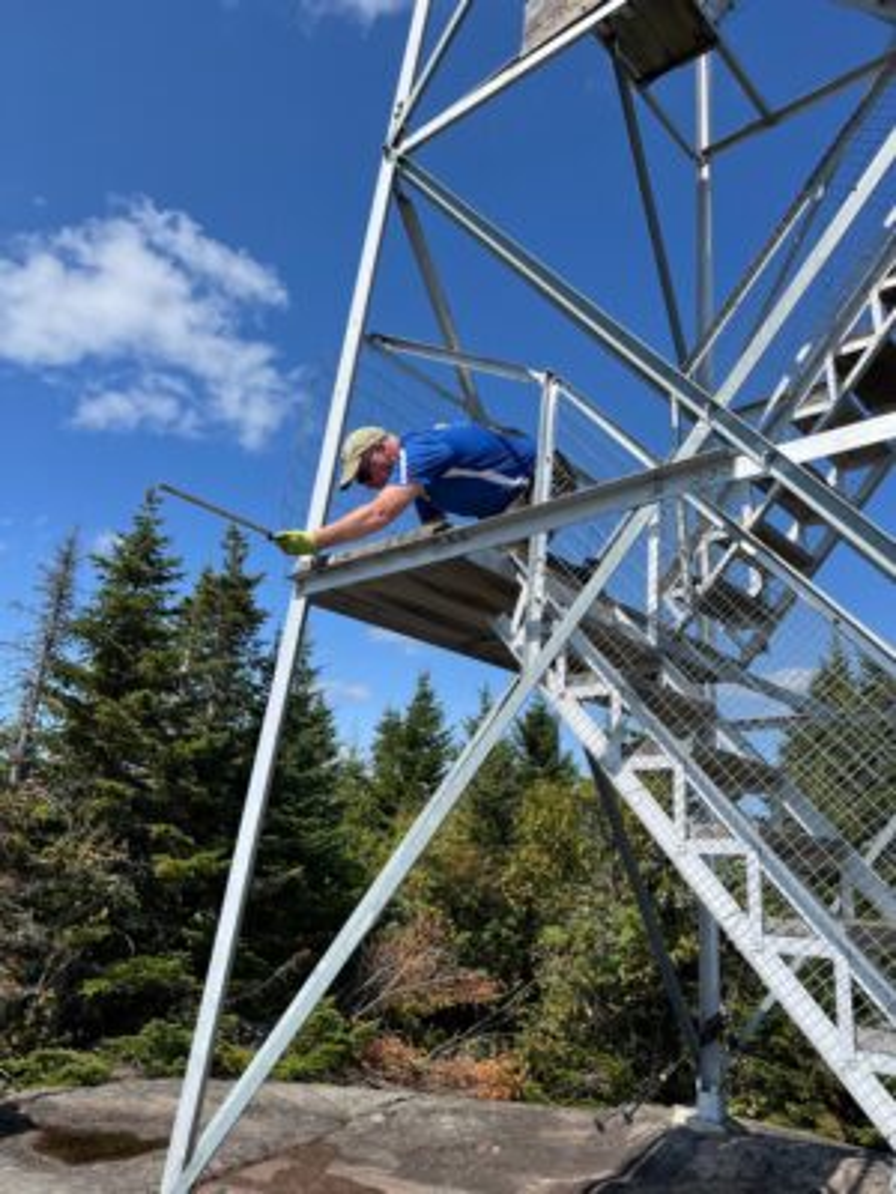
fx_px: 897
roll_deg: -2.8
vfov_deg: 67.3
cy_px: 597
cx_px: 448
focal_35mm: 26
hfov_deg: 53.1
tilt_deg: +16.6
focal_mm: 5.7
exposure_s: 1/4115
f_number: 1.5
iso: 50
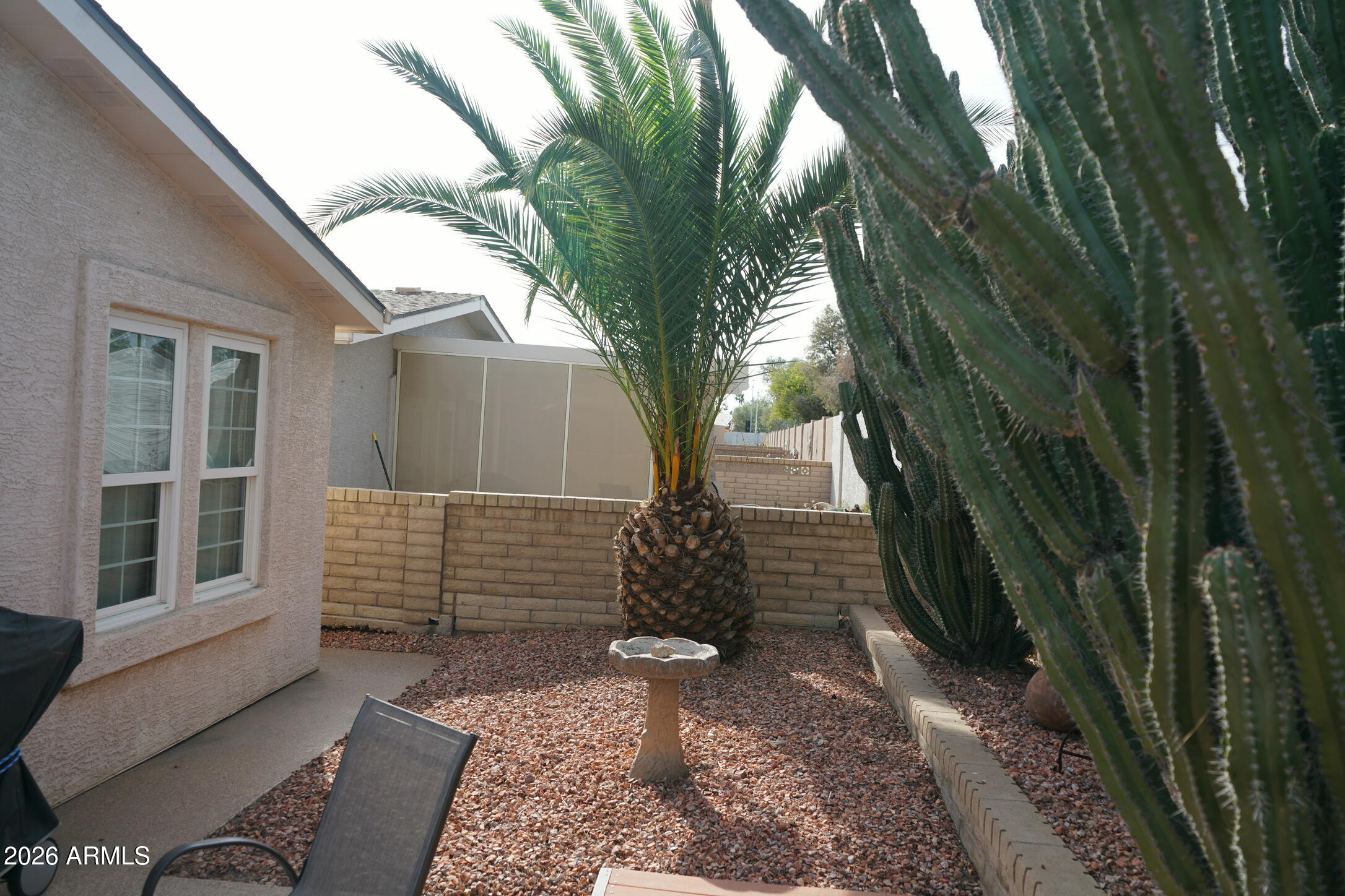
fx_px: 1046
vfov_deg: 46.4
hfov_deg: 65.5
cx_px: 672
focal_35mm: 28
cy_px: 448
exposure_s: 1/250
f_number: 5
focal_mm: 28
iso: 100
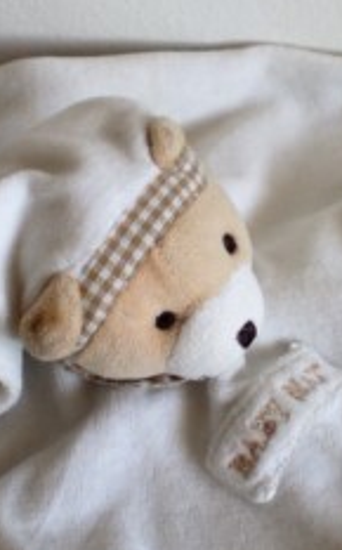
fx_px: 1346
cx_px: 189
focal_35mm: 90
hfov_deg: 14.5
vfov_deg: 23.1
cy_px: 269
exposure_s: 1/60.6
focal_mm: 6.3
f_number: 3.1
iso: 129
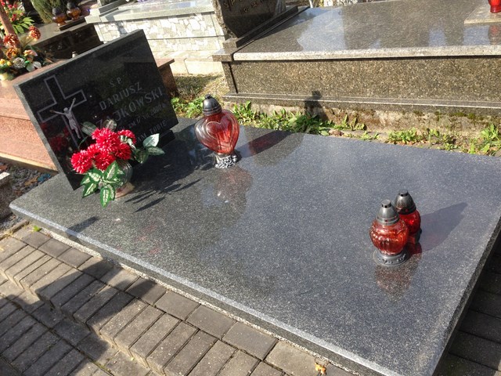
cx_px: 250
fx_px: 478
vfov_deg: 42.9
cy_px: 188
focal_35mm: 33
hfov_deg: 55.4
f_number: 2.4
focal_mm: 4.12
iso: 50
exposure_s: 1/497
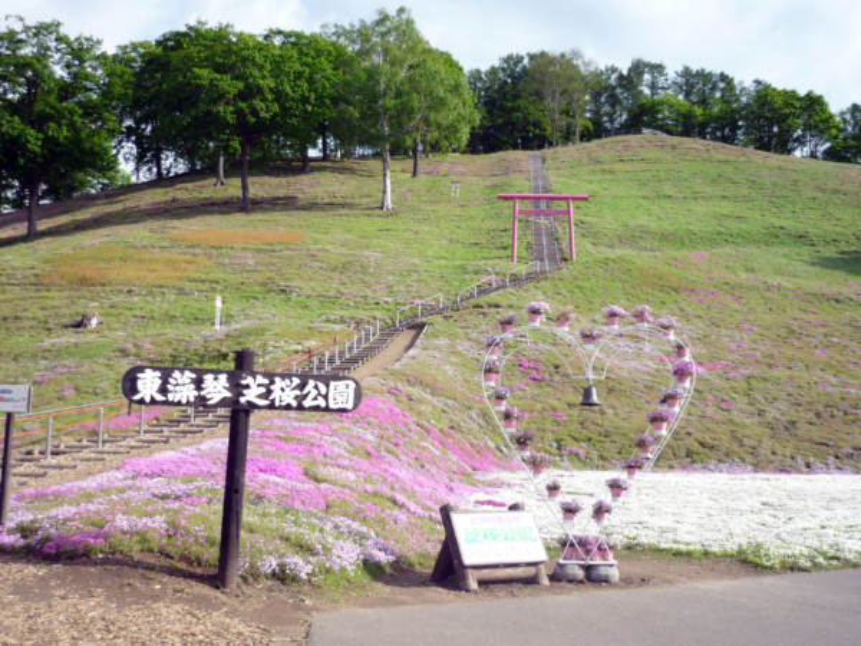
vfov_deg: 37.7
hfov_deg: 49.0
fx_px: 945
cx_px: 430
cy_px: 323
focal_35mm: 38
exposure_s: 1/800
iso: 100
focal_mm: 6.3
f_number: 2.9
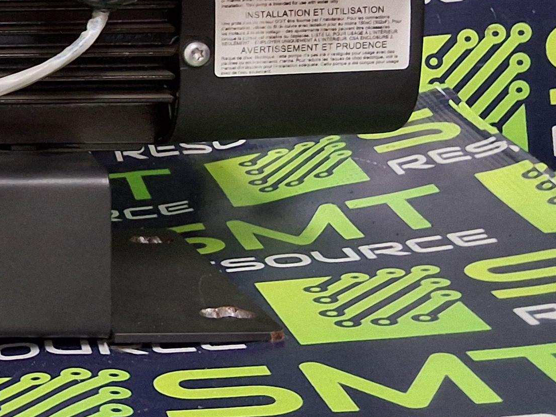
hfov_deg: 20.6
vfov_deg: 17.4
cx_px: -243
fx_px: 1333
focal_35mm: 83
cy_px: 17
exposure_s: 1/30
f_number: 1.9
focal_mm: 2.91
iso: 160
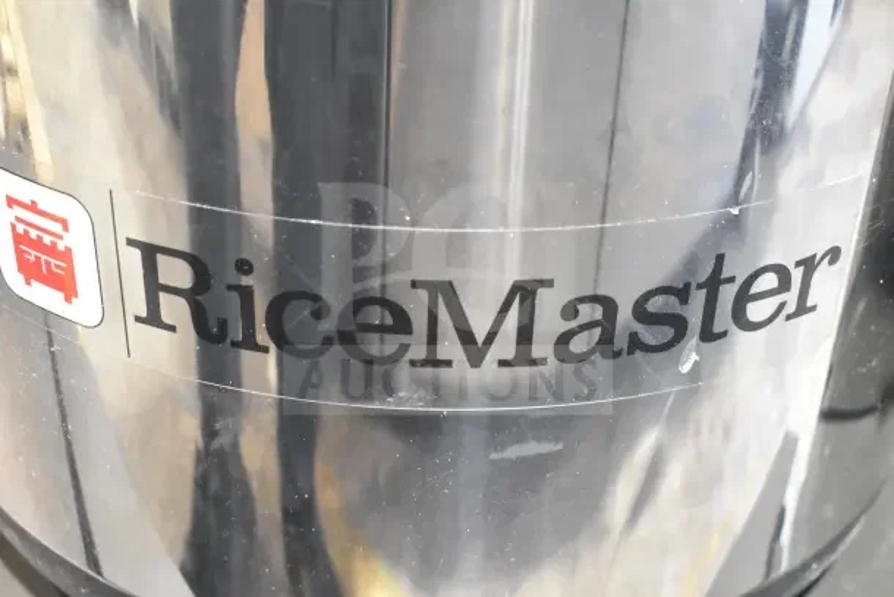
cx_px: 447
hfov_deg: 35.0
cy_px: 298
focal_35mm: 57
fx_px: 1416
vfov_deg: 23.8
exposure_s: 1/80
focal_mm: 38
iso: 6400
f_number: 4.8
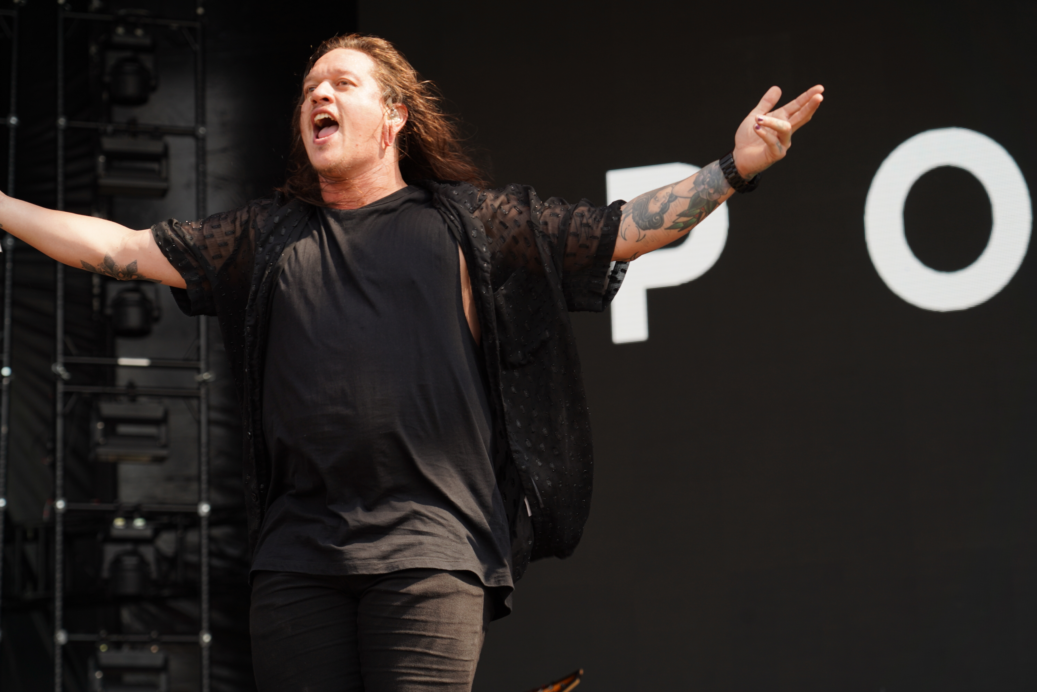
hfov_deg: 19.5
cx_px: 518
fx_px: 3024
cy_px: 346
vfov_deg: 13.0
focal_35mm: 105
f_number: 5.6
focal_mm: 105
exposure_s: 1/250
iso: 100
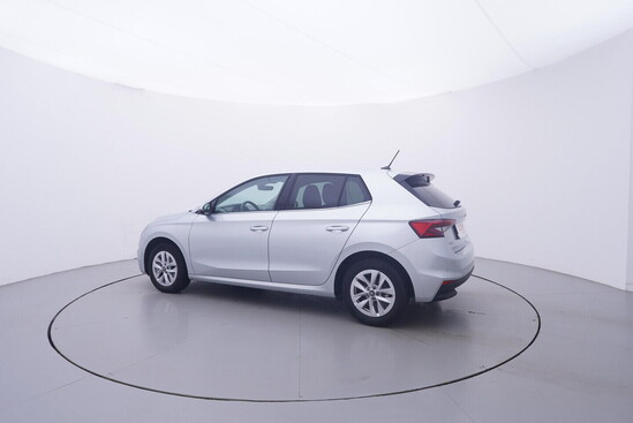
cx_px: 316
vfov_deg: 56.2
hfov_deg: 77.3
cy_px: 212
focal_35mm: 22
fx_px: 396
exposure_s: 1/80
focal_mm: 15
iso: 200
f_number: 5
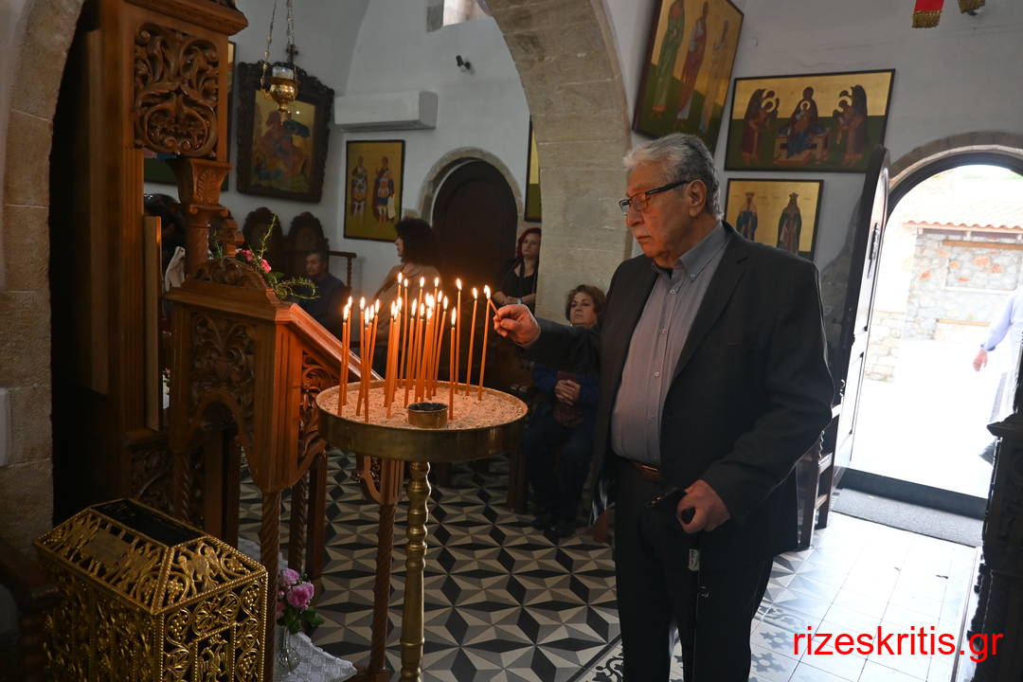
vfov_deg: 53.1
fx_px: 682
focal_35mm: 24
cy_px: 341
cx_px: 512
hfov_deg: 73.7
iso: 640
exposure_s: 1/125
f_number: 3.5
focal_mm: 16
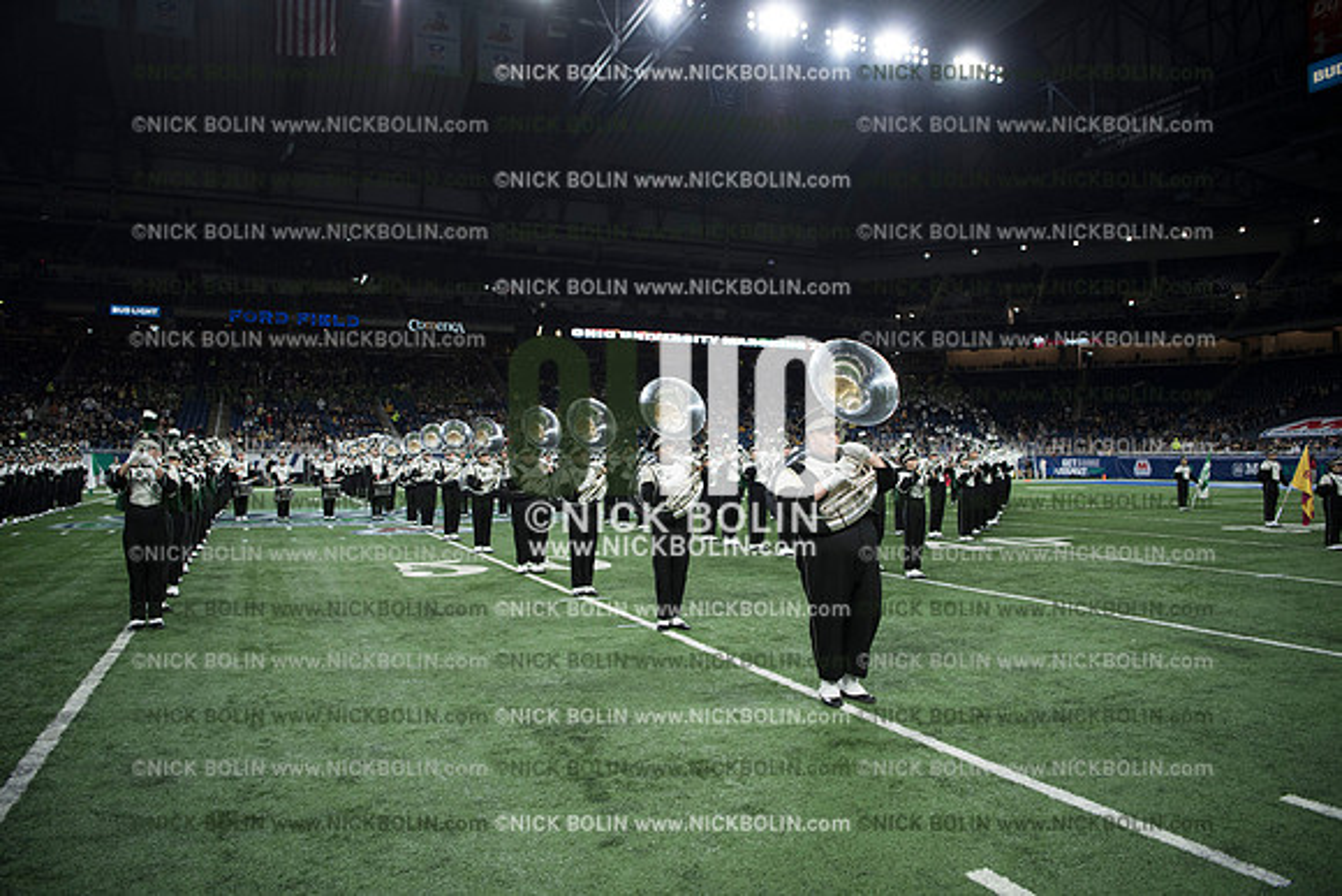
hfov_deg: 69.4
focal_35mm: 26
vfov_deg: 49.6
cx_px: 671
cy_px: 448
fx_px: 969
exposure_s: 1/1250
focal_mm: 26
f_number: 2.8
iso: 1250
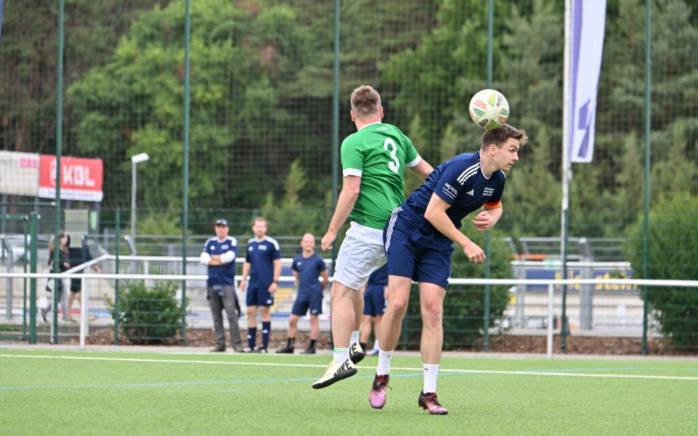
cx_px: 349
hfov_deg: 9.8
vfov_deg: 6.1
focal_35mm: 215
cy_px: 230
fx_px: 4089
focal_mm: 210
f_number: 5.3
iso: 720
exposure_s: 1/1600
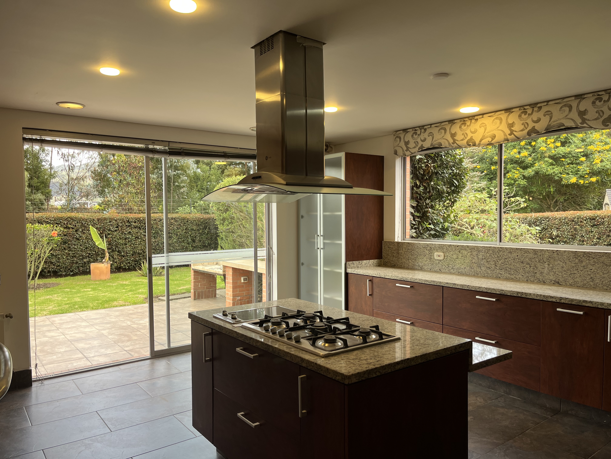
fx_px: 459
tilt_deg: -2.7
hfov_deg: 67.3
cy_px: 230
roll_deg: +0.9
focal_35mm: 26
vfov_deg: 53.1
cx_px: 306
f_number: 1.6
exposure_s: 1/151
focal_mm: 5.1
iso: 40
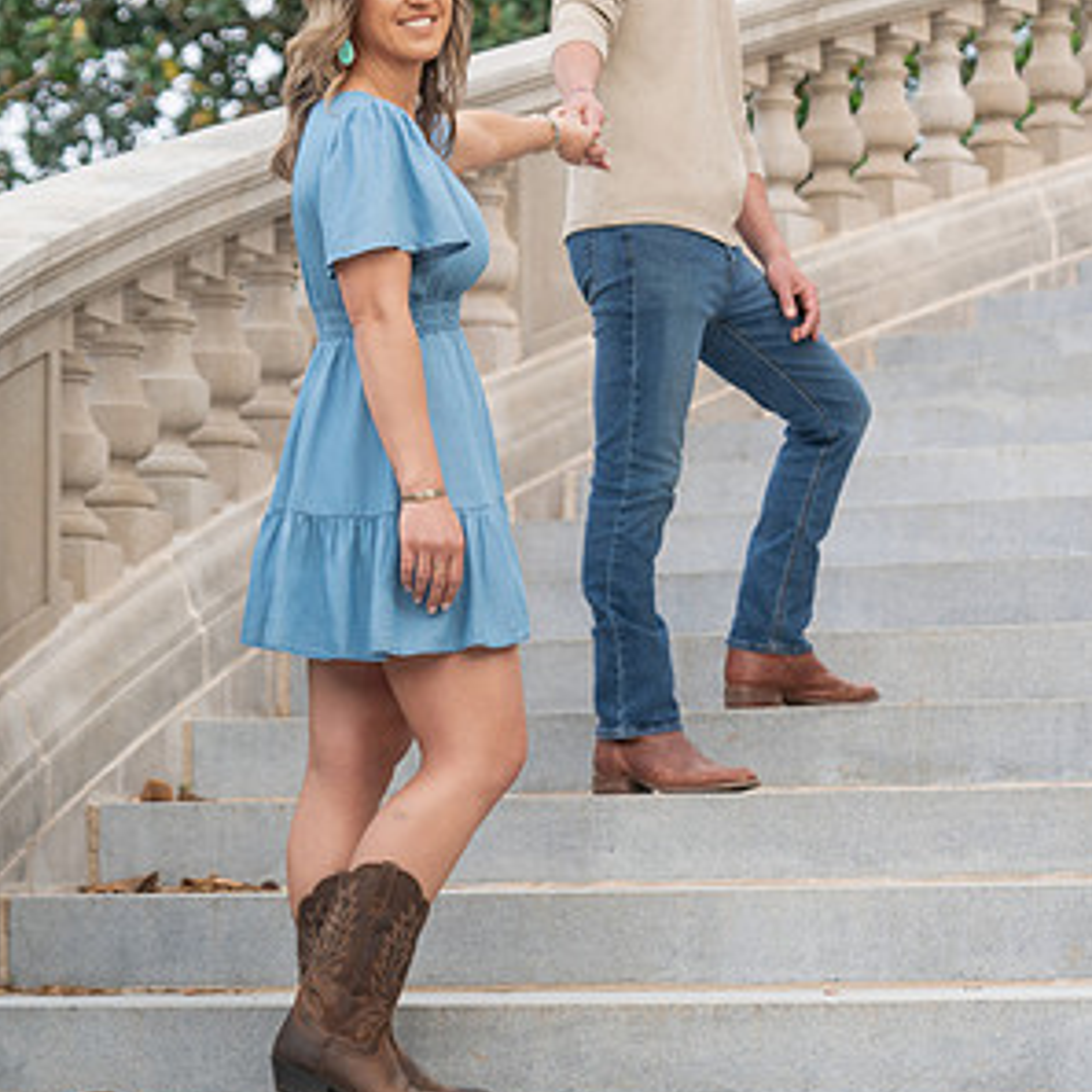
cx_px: 548
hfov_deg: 16.9
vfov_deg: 16.8
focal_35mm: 103
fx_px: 3676
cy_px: 324
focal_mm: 80
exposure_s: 1/200
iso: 320
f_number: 4
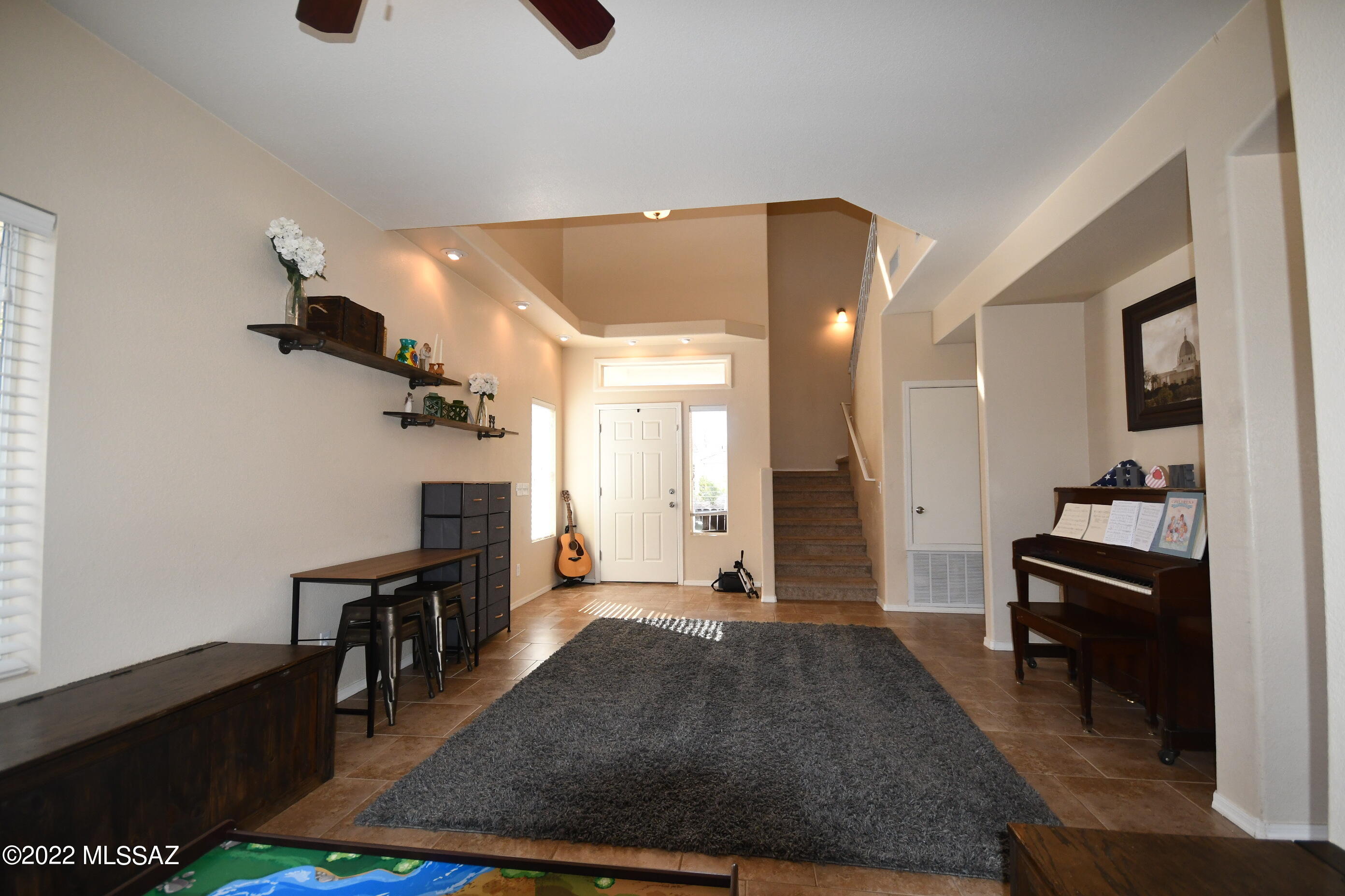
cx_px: 672
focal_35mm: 15
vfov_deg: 77.3
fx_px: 560
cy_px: 448
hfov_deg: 100.4
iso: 800
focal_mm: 10
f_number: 5
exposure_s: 1/250
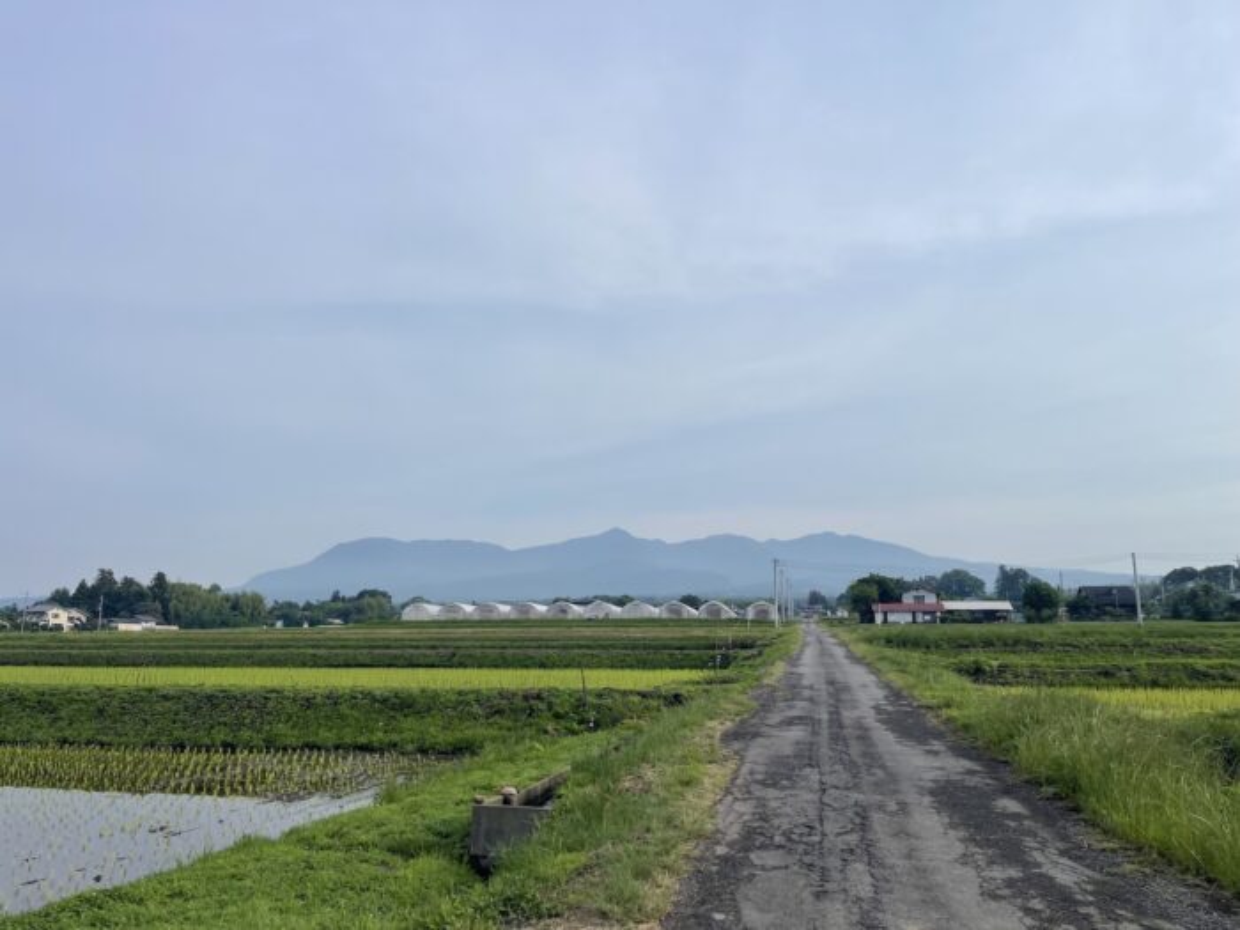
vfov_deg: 54.9
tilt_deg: +10.3
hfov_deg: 69.4
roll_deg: -1.0
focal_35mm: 25
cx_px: 620
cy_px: 465
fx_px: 896
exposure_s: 1/4902
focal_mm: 5.1
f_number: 1.6
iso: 32
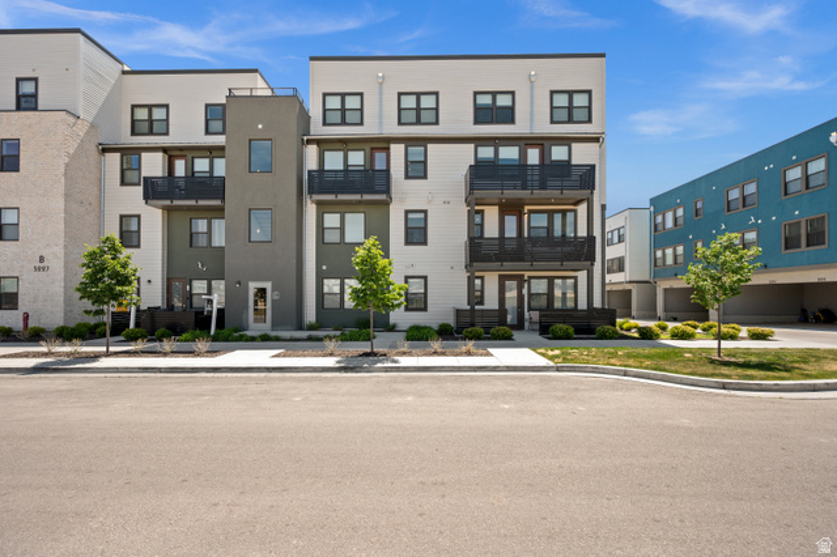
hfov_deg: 104.3
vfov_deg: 81.1
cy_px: 278
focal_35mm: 14
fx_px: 325
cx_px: 418
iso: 500
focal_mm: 14
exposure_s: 1/640
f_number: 7.1
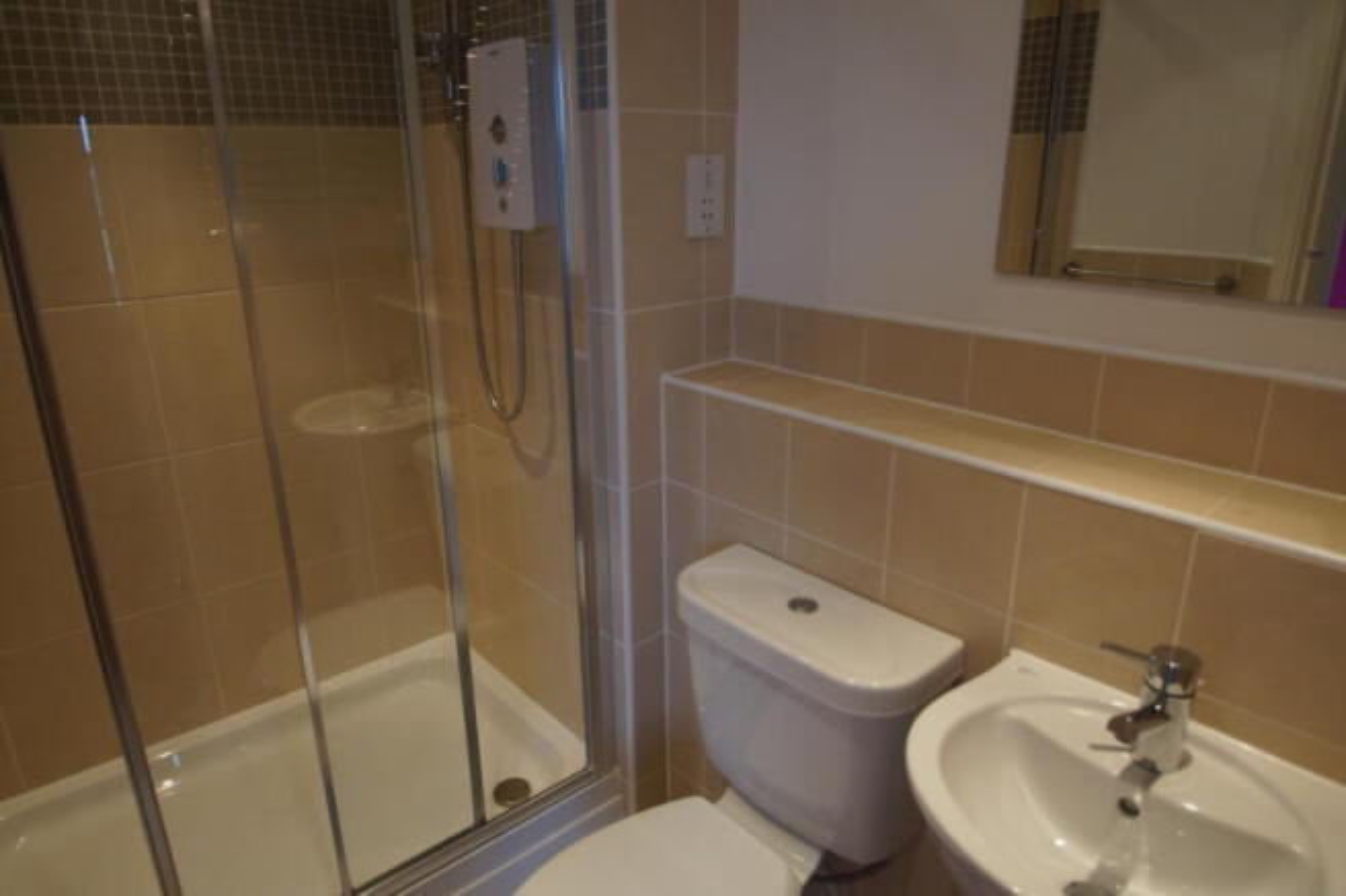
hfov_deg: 77.3
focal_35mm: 22
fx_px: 841
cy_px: 448
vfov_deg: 56.1
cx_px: 673
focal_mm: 15
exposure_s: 1/60
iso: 640
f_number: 4
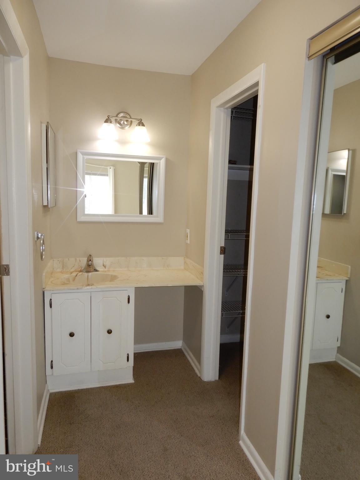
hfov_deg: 56.8
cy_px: 240
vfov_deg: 71.6
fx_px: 333
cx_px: 180
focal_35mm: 24
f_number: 5.6
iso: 200
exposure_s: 1/30
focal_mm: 4.3
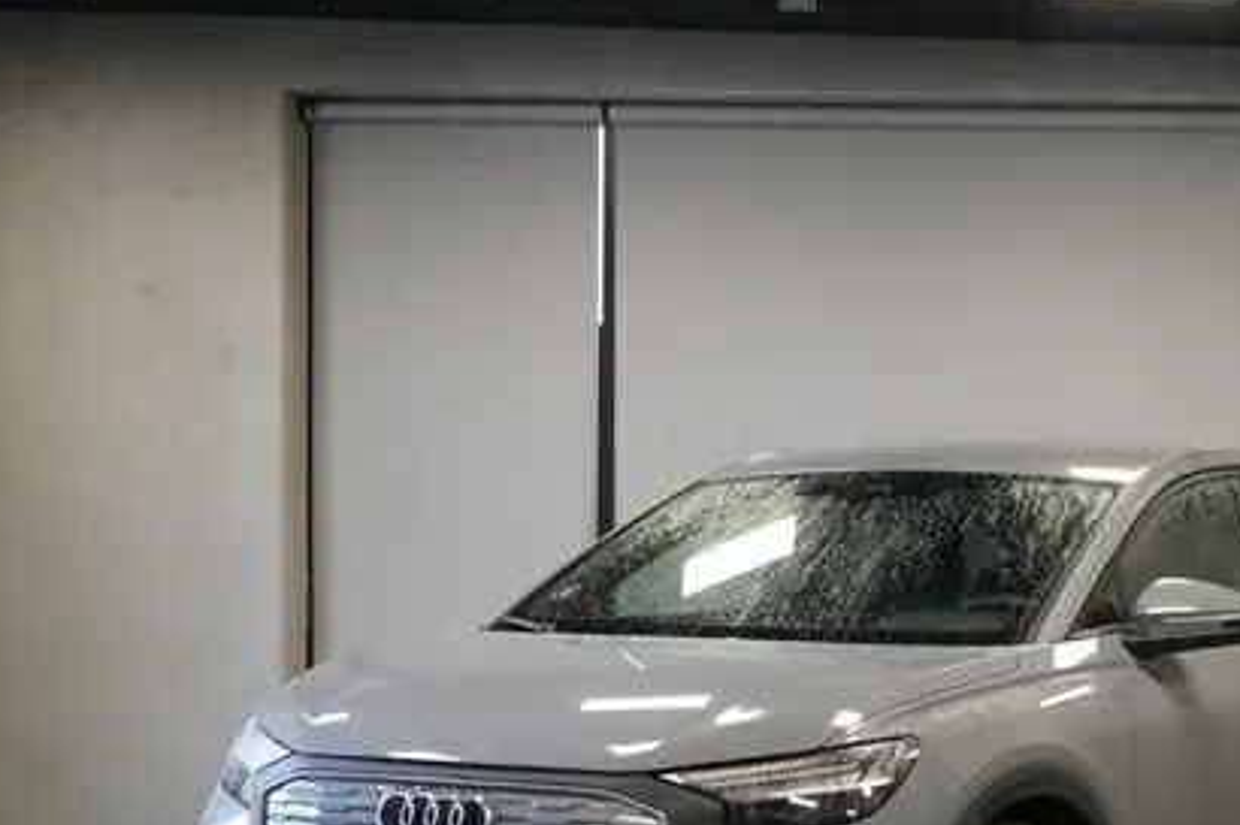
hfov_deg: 23.4
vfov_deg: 15.8
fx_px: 2961
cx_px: 944
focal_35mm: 86
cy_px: 665
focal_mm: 49
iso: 2500
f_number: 4.5
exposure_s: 1/160
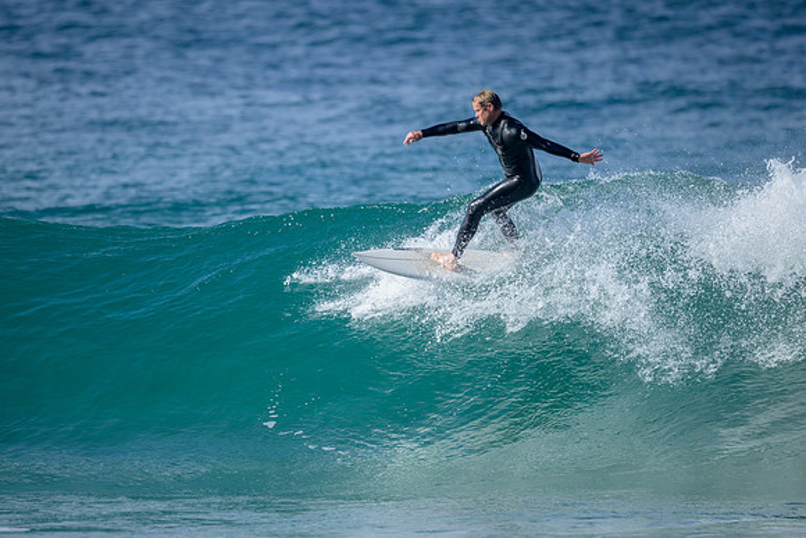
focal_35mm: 800
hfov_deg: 2.6
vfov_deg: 1.7
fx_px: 17914
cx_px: 403
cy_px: 269
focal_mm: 800
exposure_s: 1/2500
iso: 560
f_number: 6.3
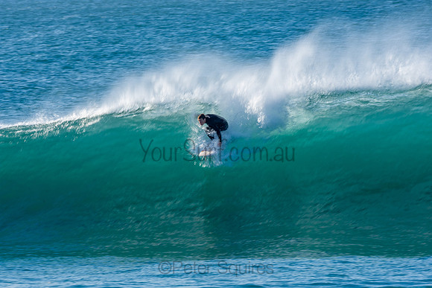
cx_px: 216
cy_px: 144
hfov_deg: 2.7
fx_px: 9002
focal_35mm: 750
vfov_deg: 1.8
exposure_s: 1/40
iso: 100
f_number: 18
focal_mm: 500
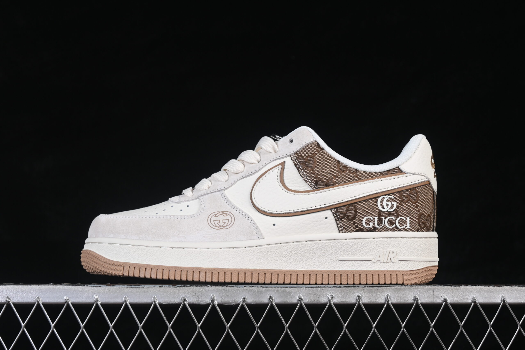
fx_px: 1094
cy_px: 175
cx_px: 262
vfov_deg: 18.2
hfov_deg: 27.0
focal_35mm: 75
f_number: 8
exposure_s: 1/80
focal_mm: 50
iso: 160
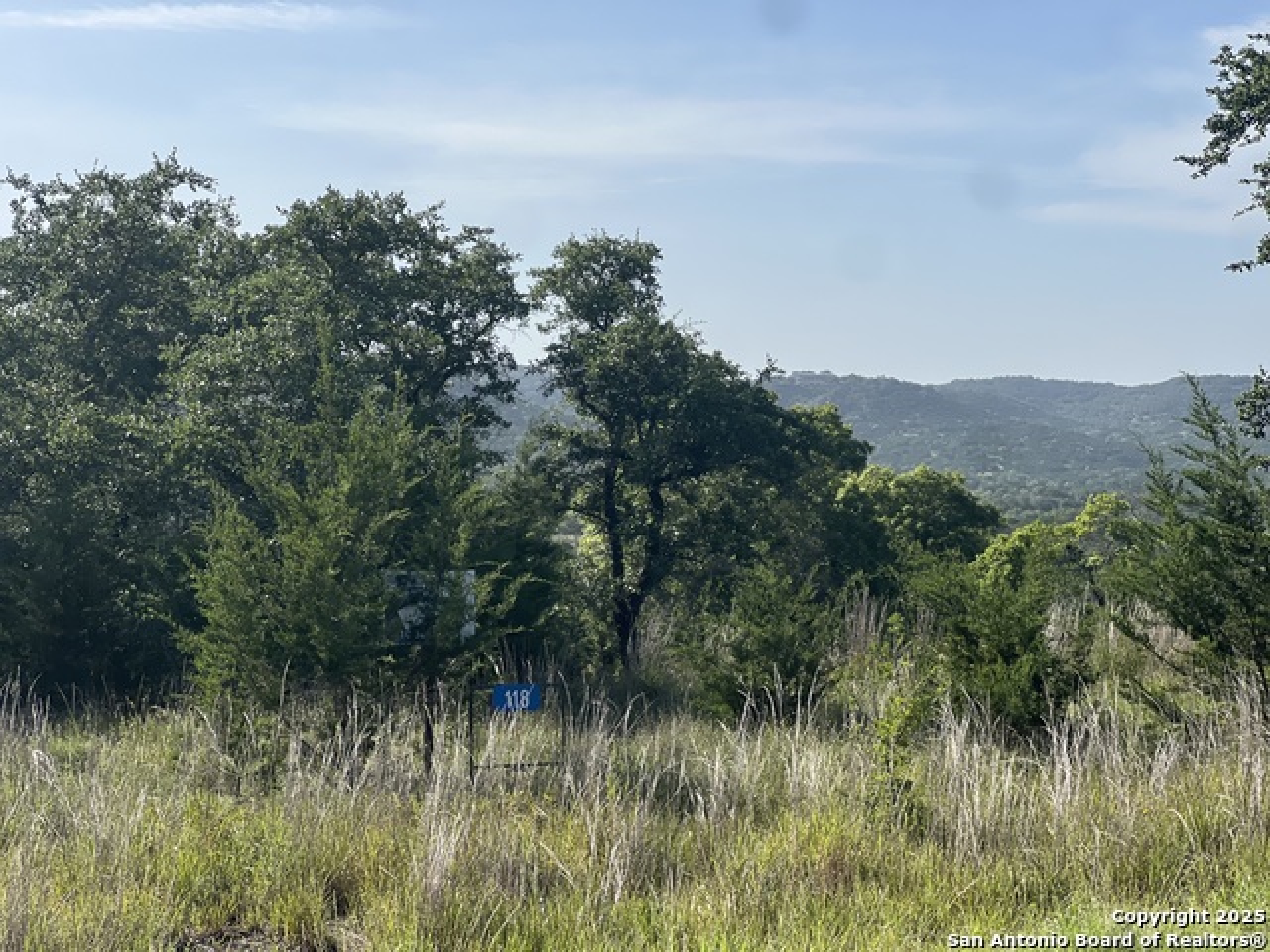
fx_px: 2825
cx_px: 635
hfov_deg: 25.3
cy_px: 476
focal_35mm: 77
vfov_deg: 19.1
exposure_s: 1/797
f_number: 2.8
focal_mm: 9
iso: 32
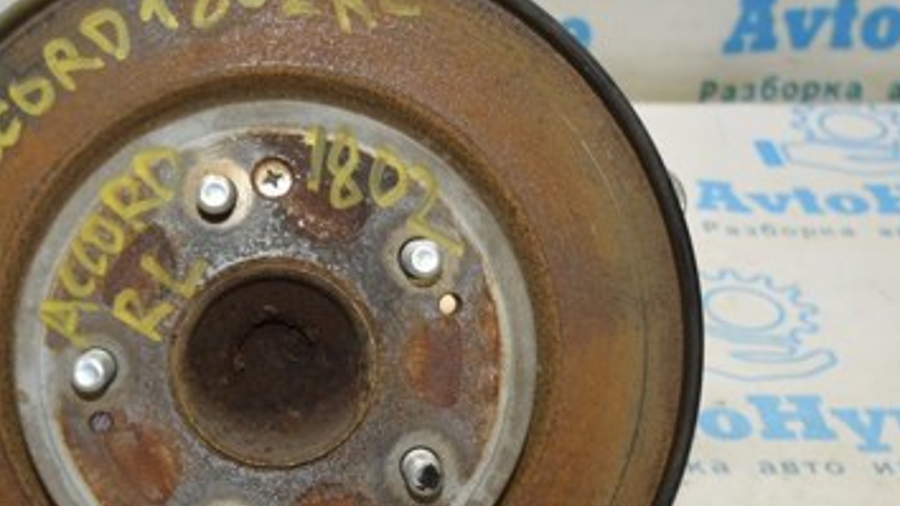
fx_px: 1623
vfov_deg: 17.6
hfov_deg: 30.6
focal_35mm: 68
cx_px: 244
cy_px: 373
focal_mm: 24
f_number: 4
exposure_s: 1/60
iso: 450
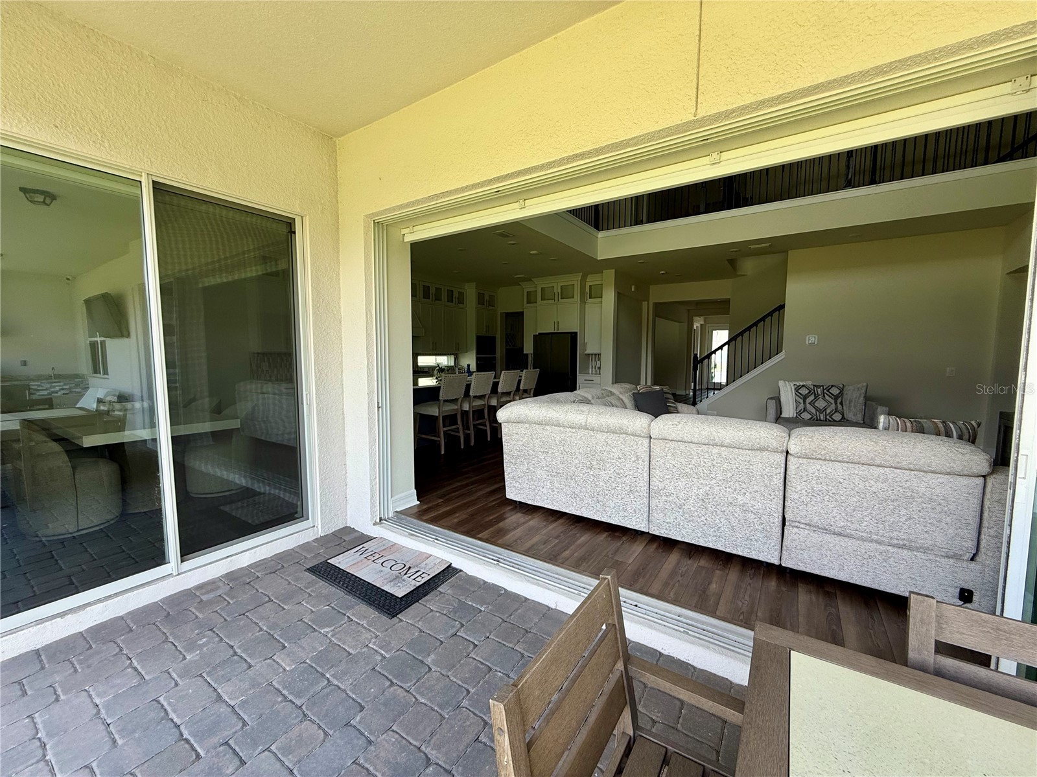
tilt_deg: -4.1
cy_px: 388
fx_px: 419
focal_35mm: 14
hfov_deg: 102.1
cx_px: 518
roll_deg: -0.5
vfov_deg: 85.7
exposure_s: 1/235
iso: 50
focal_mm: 2.22
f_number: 2.2
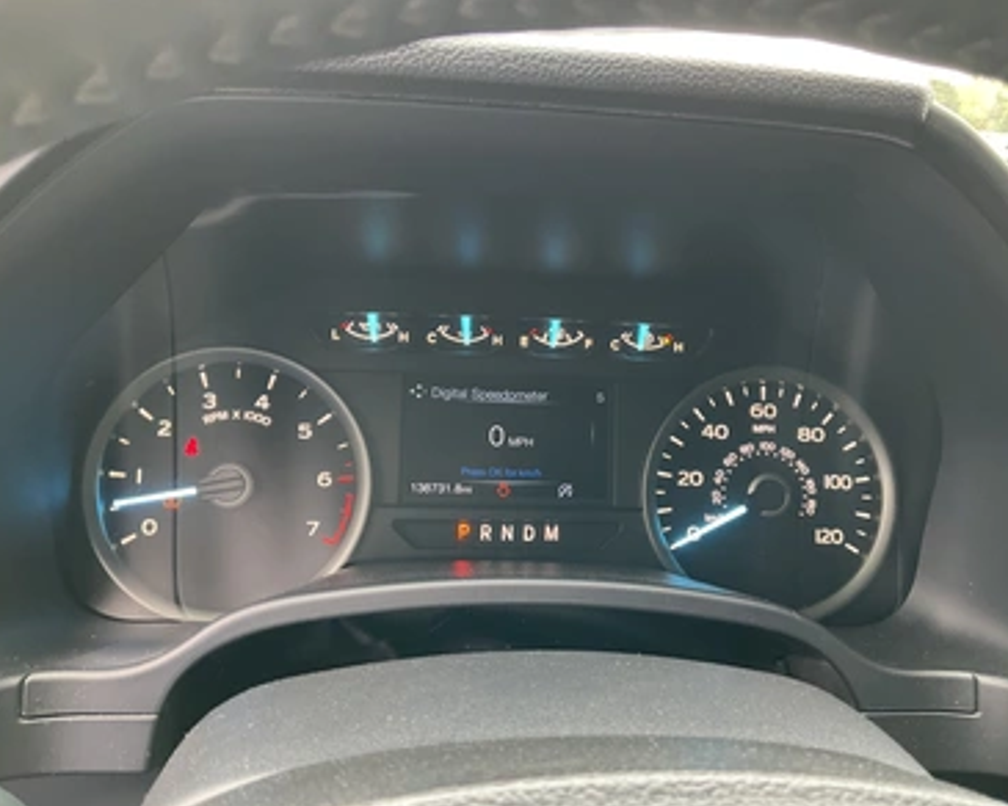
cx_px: 539
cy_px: 411
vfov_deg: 47.1
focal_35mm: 31
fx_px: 925
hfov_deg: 57.1
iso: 100
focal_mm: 3
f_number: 1.8
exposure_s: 1/60
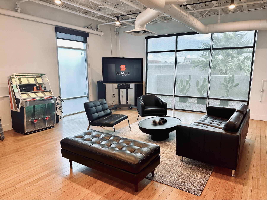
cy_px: 100
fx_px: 185
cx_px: 134
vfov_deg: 56.8
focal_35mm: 24
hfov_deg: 71.6
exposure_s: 1/60
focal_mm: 6.86
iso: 125
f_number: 1.78
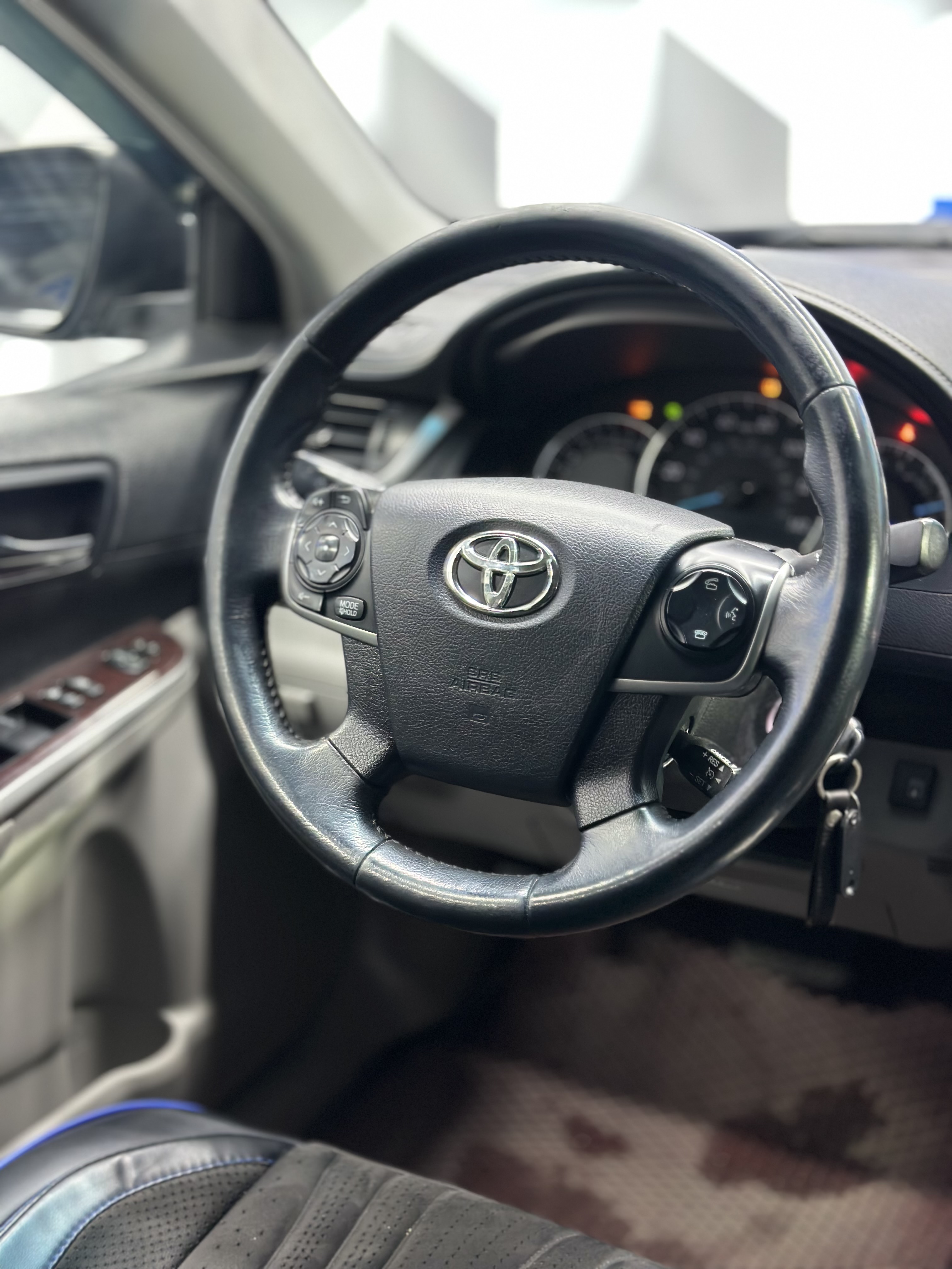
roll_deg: +0.7
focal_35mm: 48
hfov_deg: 30.3
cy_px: 634
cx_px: 476
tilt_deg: -19.8
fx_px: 1760
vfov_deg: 39.7
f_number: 1.78
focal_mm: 6.86
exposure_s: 1/33
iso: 250
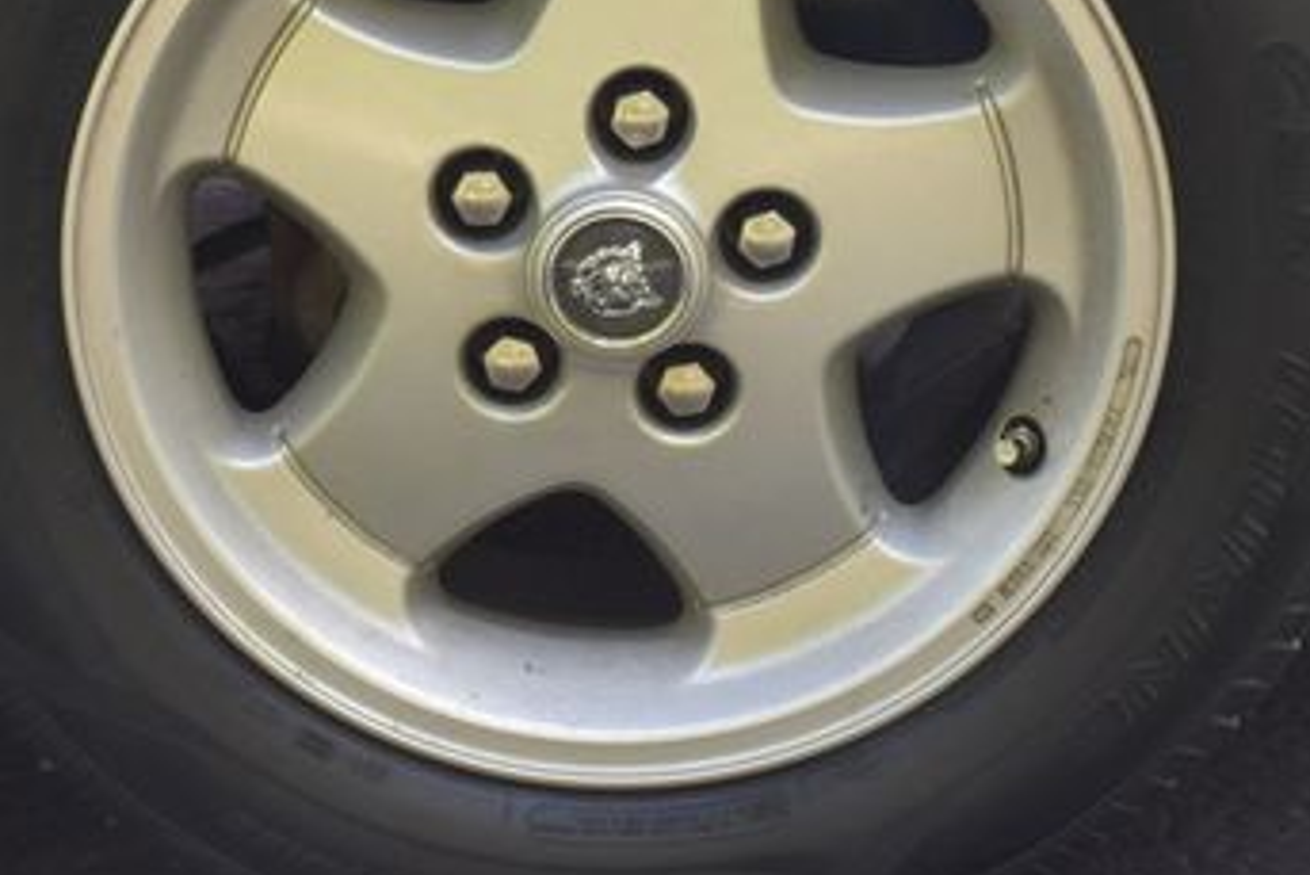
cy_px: 187
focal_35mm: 126
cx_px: 577
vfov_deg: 10.9
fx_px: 4584
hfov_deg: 16.3
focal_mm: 45
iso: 800
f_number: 8
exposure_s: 1/250
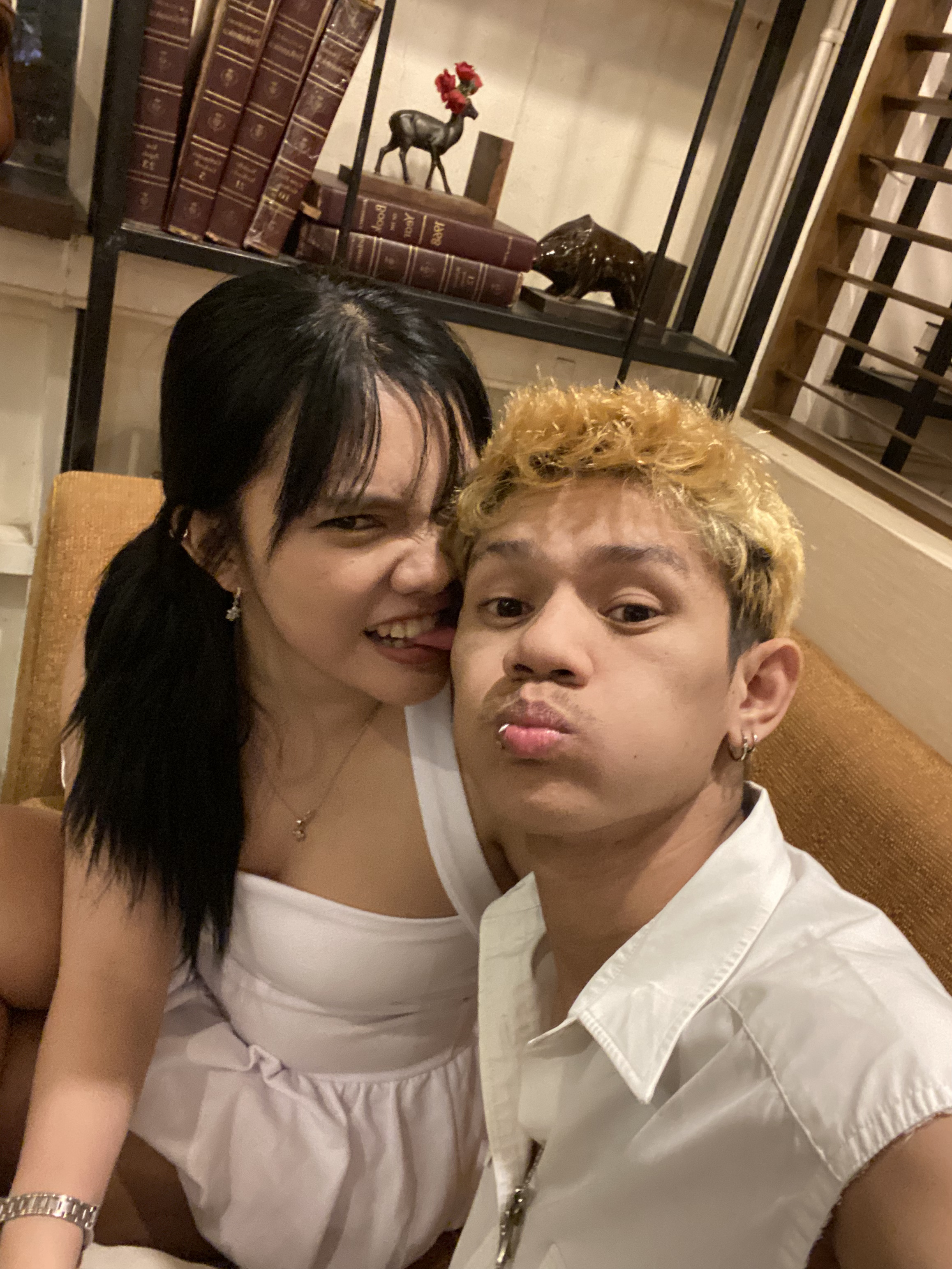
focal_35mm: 30
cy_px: 634
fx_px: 1100
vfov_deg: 60.0
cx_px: 476
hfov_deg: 46.8
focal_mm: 2.71
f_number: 2.2
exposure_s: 1/30
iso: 640
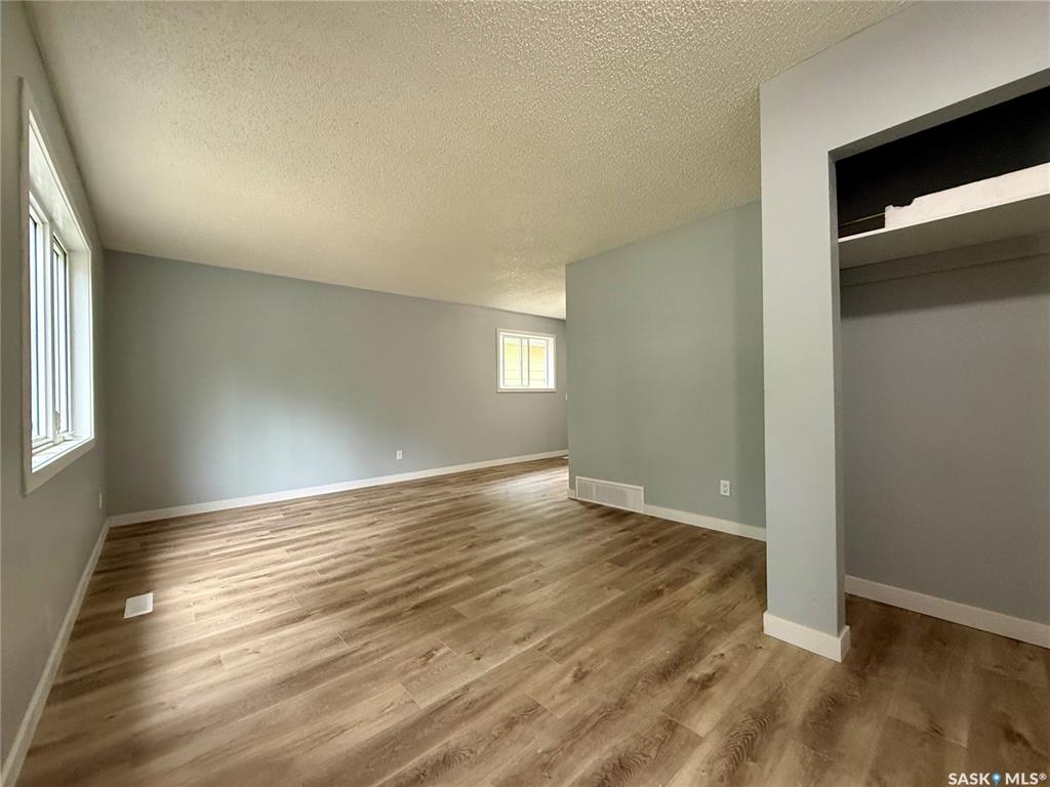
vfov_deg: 85.7
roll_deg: +1.5
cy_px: 394
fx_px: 425
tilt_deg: +0.9
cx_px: 525
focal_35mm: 14
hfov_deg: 102.1
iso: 400
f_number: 2.2
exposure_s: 1/62
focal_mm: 2.22
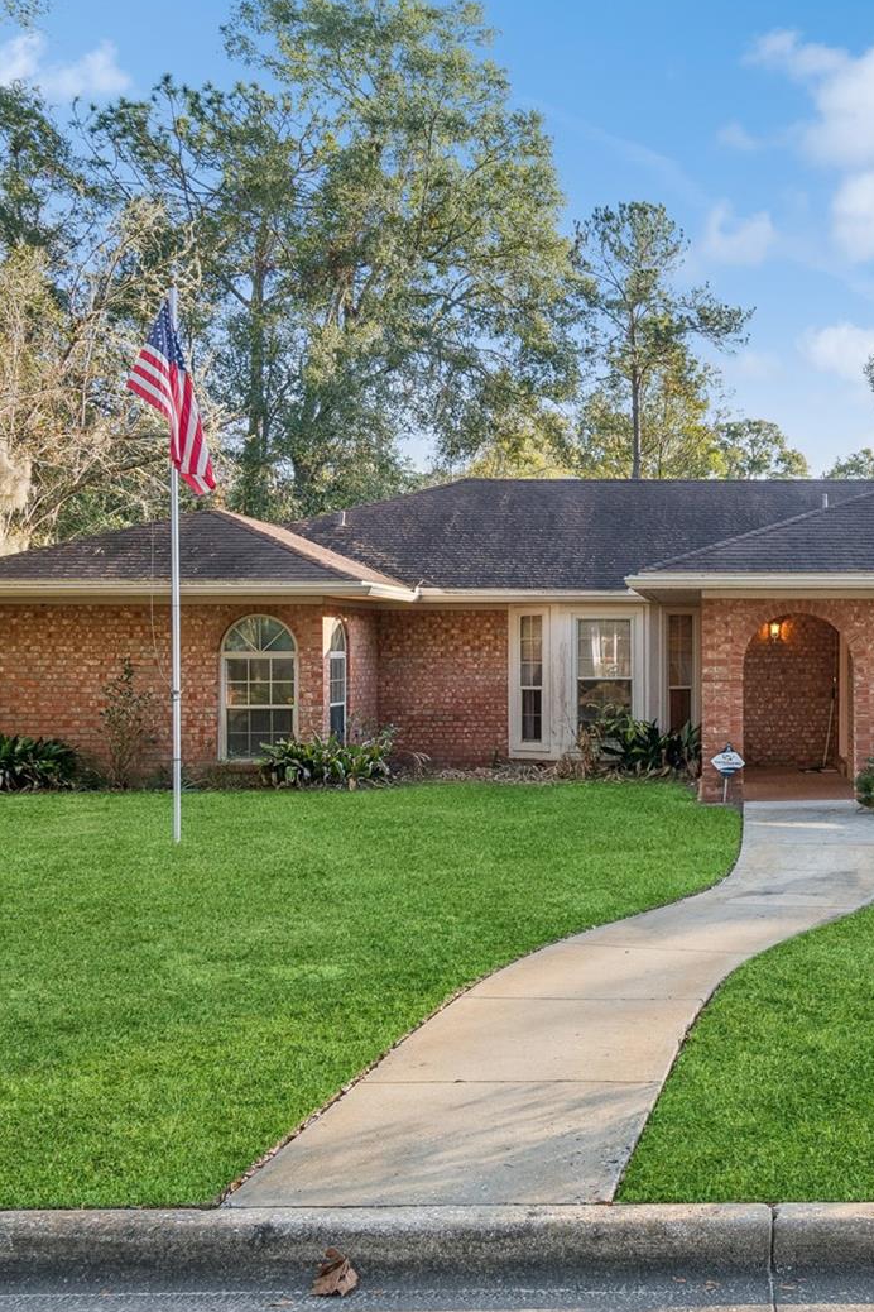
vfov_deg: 51.9
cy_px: 642
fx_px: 1347
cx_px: 746
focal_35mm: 37
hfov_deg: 34.4
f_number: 8
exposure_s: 1/80
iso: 200
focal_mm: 16
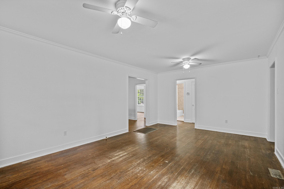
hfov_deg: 100.4
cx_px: 142
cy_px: 94
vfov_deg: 77.3
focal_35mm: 15
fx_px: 118
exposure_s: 1/1.25
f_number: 8
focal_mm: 10
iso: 400
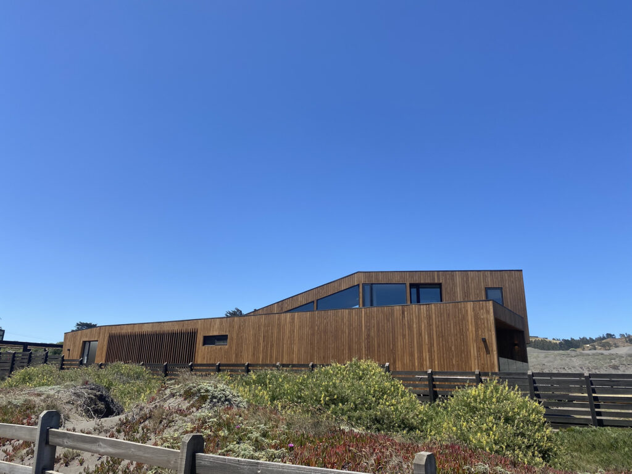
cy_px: 237
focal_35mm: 26
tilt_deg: +13.3
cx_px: 316
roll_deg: -3.0
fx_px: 475
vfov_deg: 53.1
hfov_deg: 67.3
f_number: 1.8
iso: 32
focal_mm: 4.25
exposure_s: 1/2358
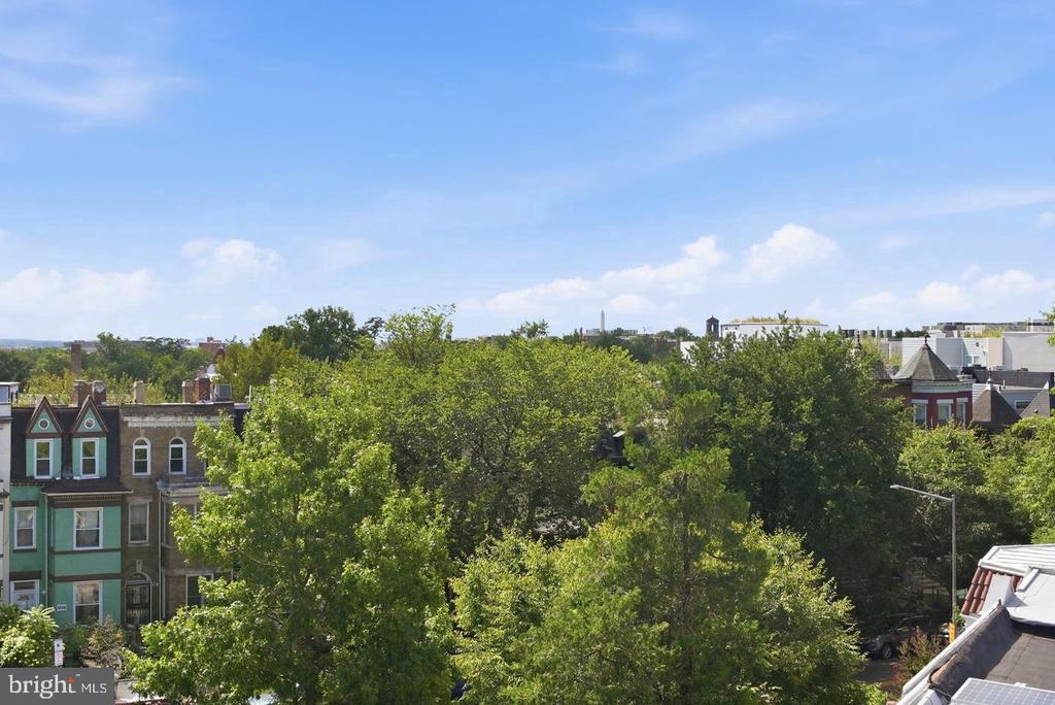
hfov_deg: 39.6
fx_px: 1466
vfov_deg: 27.0
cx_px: 528
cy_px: 352
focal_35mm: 50
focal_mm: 50
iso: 800
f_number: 9
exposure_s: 1/2000
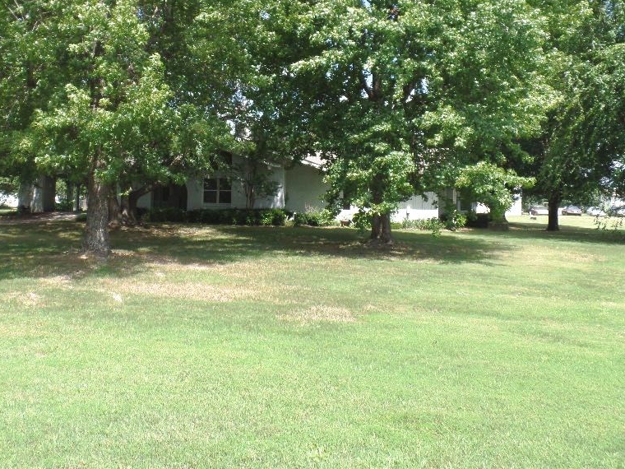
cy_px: 154
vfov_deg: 44.7
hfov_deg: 57.6
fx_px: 560
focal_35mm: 31
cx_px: 233
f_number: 3.5
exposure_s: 1/350
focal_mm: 4.1
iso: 80
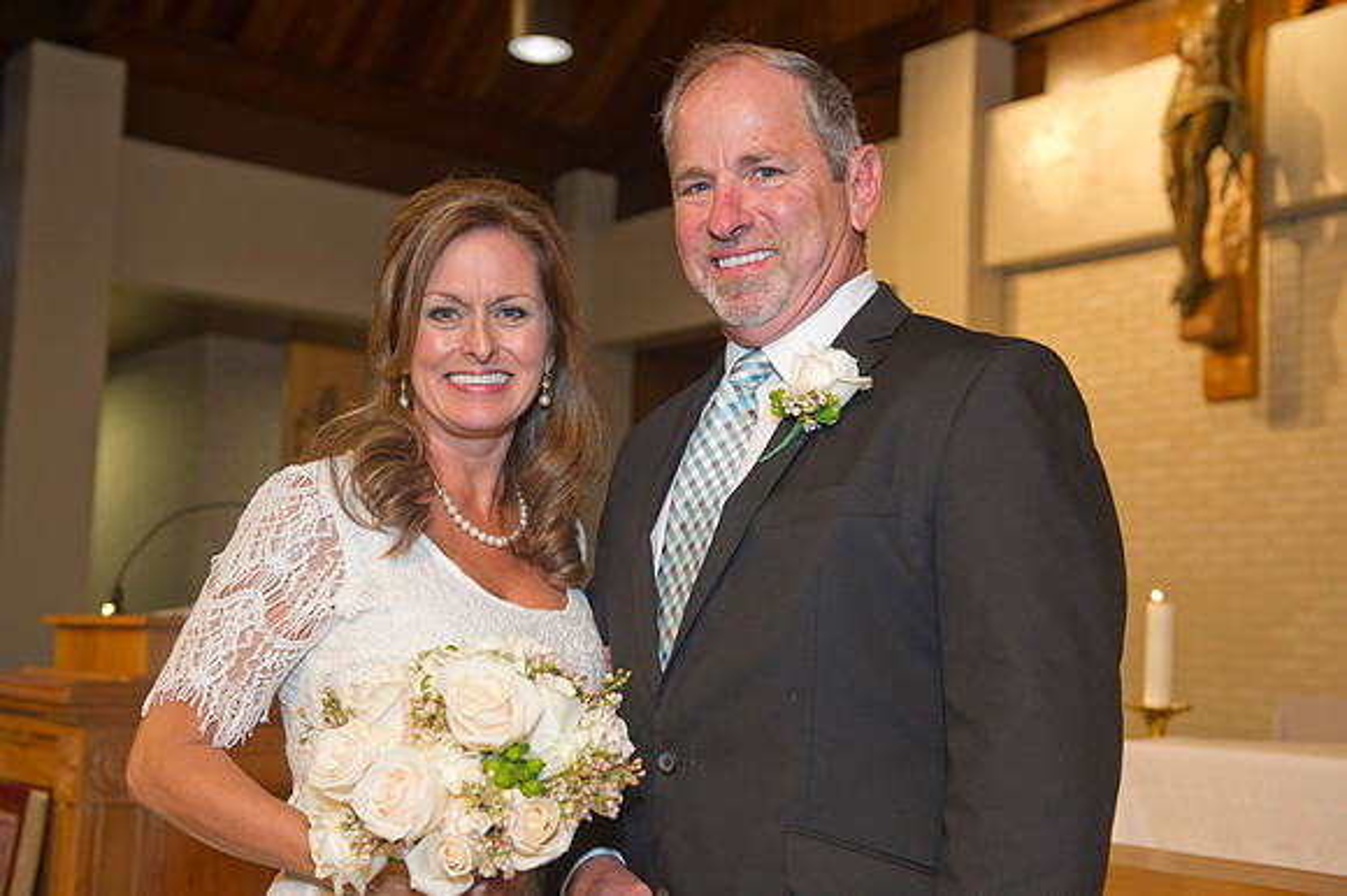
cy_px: 448
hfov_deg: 41.1
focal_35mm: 48
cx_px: 674
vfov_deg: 28.0
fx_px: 1795
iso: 1250
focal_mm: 48
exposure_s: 1/100
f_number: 4
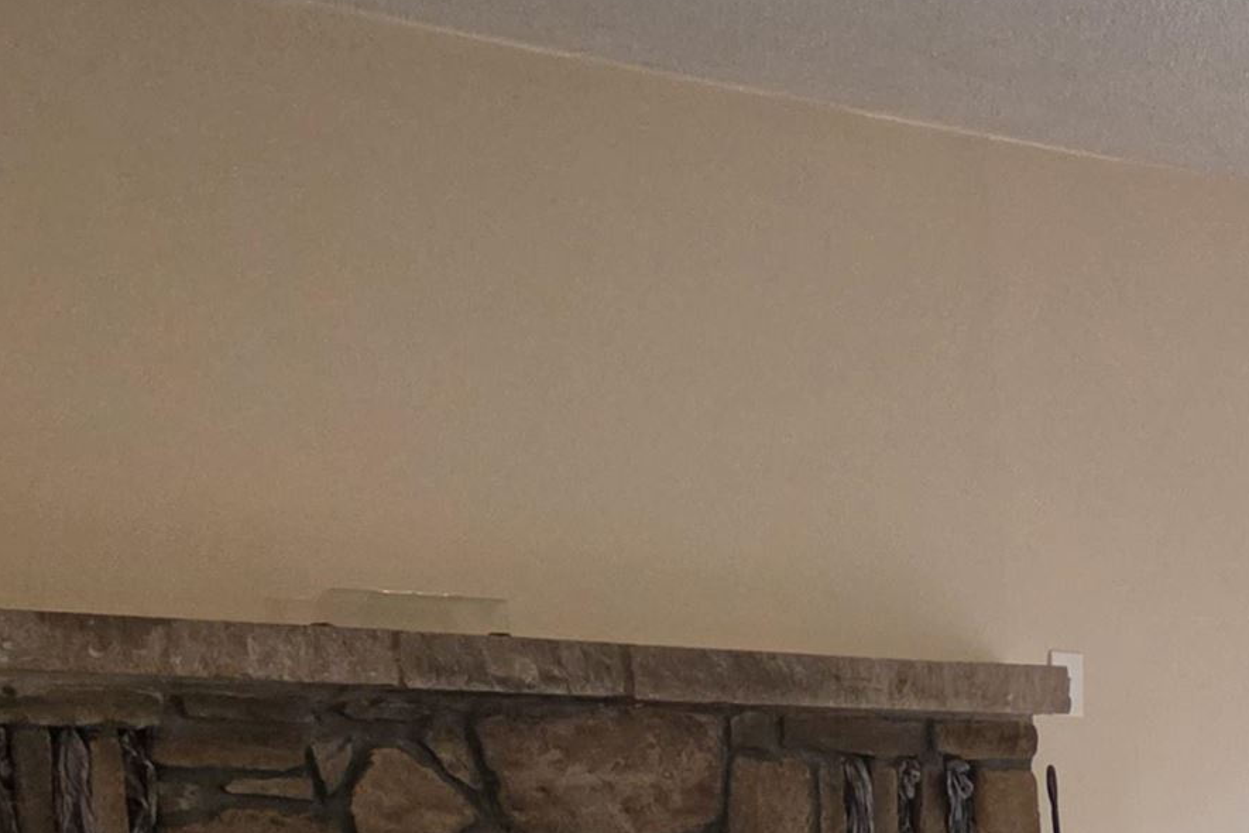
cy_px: 1494
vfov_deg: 14.5
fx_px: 2879
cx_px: 1552
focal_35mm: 83
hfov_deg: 22.3
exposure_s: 1/120
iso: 320
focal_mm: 5.4
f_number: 1.8
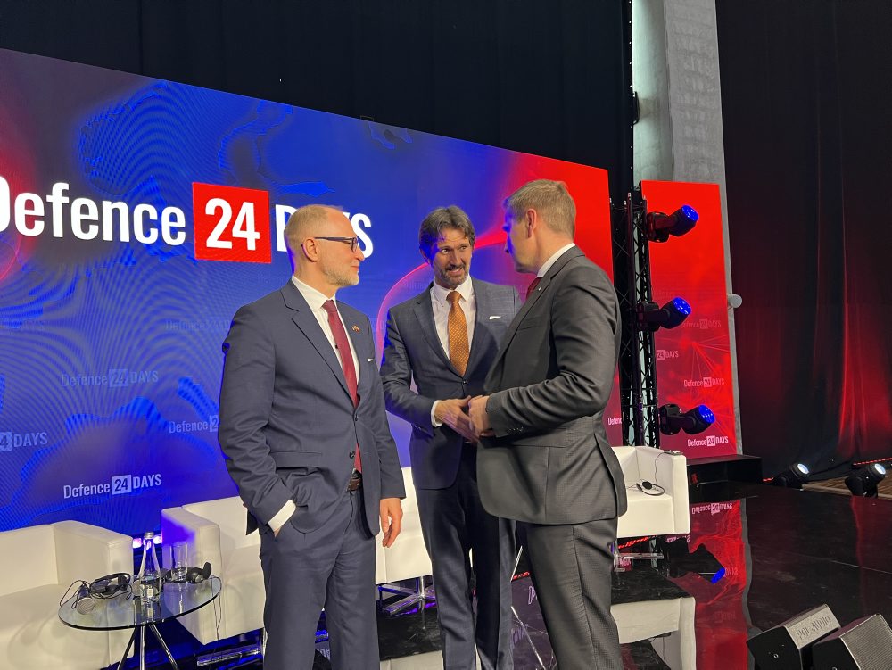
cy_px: 335
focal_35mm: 26
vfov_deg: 53.1
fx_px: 670
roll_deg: +3.7
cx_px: 446
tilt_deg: +3.2
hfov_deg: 67.3
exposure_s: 1/86
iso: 125
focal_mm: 5.7
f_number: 1.5
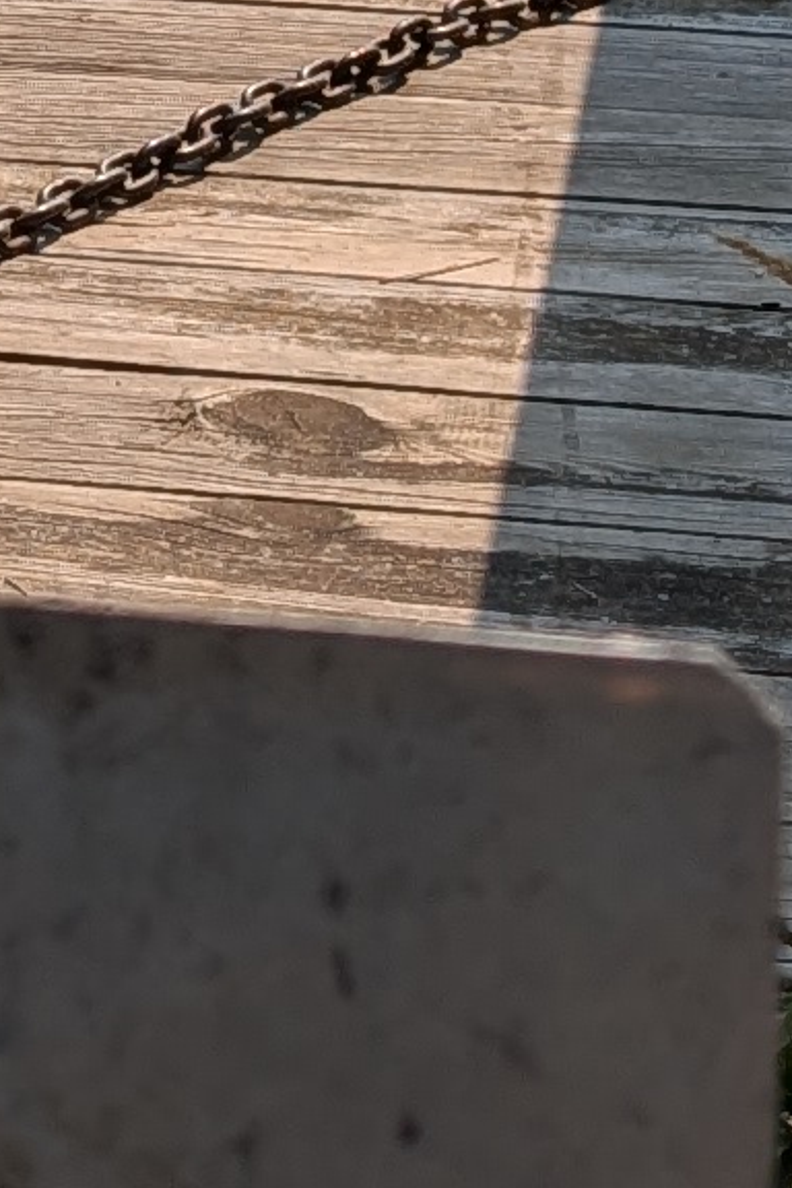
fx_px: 5841
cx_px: -194
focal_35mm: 177
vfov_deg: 11.0
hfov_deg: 7.7
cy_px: -808
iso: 23
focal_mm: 6.9
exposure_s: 1/1621
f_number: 1.68
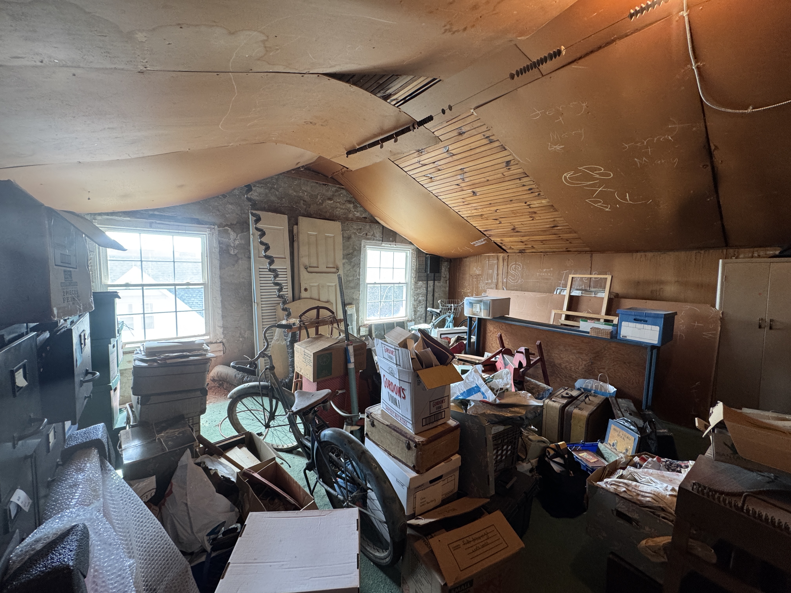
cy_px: 296
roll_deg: -1.5
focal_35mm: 14
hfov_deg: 102.1
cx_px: 396
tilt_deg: -3.6
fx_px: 320
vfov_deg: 85.7
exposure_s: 1/60
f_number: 2.2
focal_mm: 2.22
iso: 200
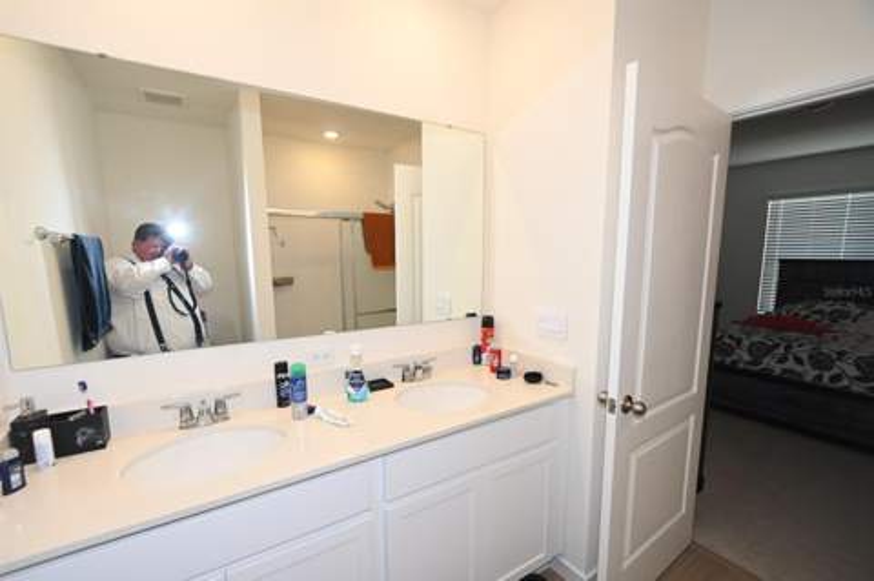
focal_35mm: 15
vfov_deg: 77.2
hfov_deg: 100.4
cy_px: 290
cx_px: 437
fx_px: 364
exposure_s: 1/60
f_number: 4
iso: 200
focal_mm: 10
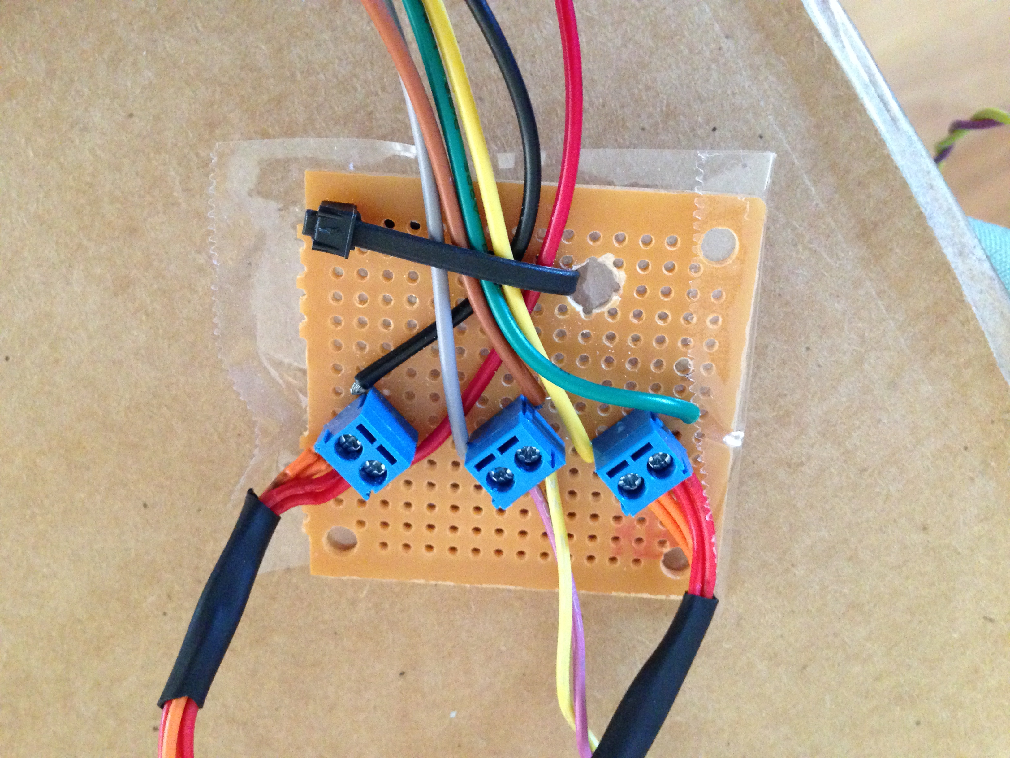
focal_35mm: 33
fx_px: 963
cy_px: 379
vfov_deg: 42.9
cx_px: 505
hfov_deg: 55.4
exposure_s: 1/15
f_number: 2.4
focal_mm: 4.12
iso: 500
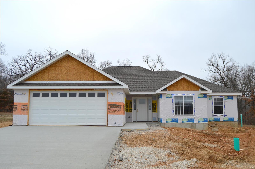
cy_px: 84
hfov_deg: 62.0
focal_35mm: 30
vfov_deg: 43.5
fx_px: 212
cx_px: 128
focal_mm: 20
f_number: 6.3
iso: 100
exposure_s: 1/160
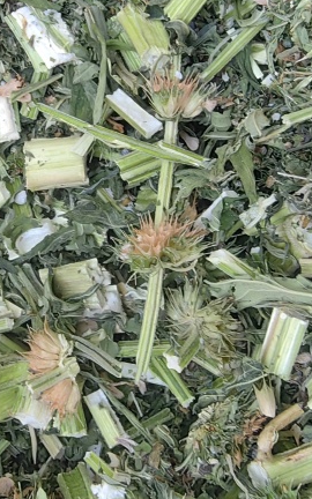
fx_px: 721
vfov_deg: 38.1
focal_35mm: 53
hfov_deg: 24.0
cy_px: 223
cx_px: 64
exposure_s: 1/100
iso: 100
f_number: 2.2
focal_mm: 1.95
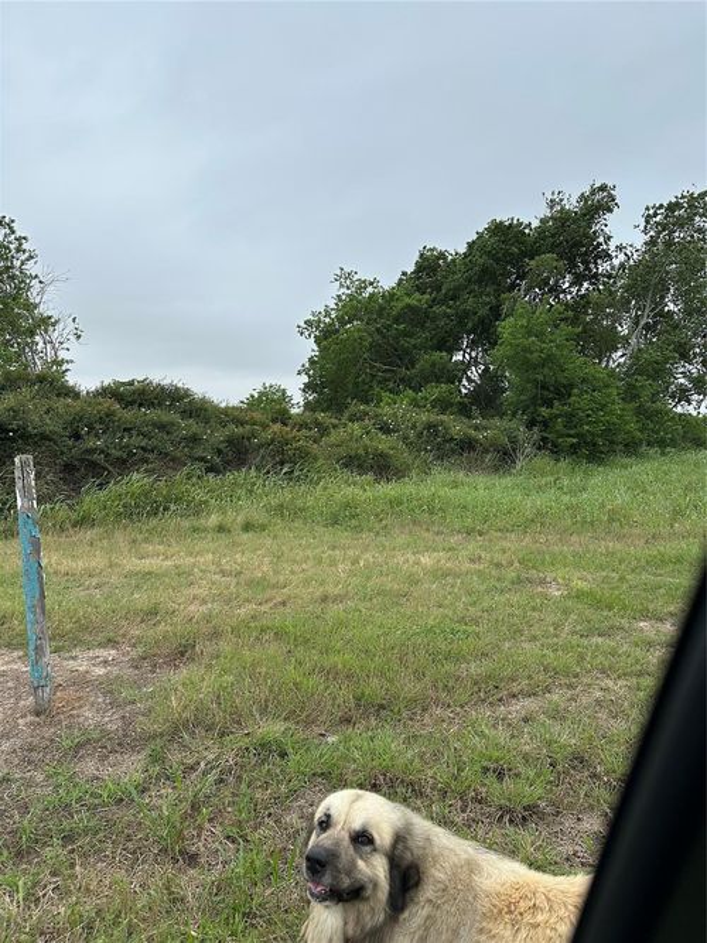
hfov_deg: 56.8
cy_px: 472
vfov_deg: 71.6
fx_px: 654
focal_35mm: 24
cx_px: 354
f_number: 1.78
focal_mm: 6.86
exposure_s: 1/2203
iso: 80
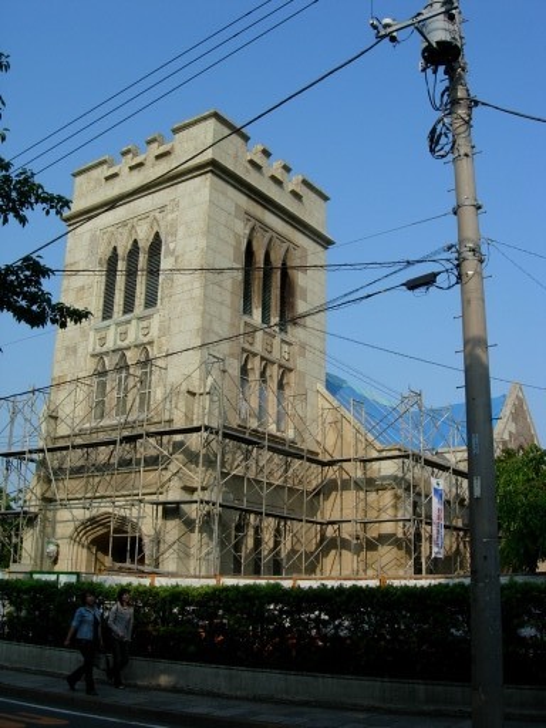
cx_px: 273
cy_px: 364
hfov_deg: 37.7
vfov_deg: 49.0
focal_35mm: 38
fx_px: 799
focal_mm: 7.8
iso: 64
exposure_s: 1/683
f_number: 4.8
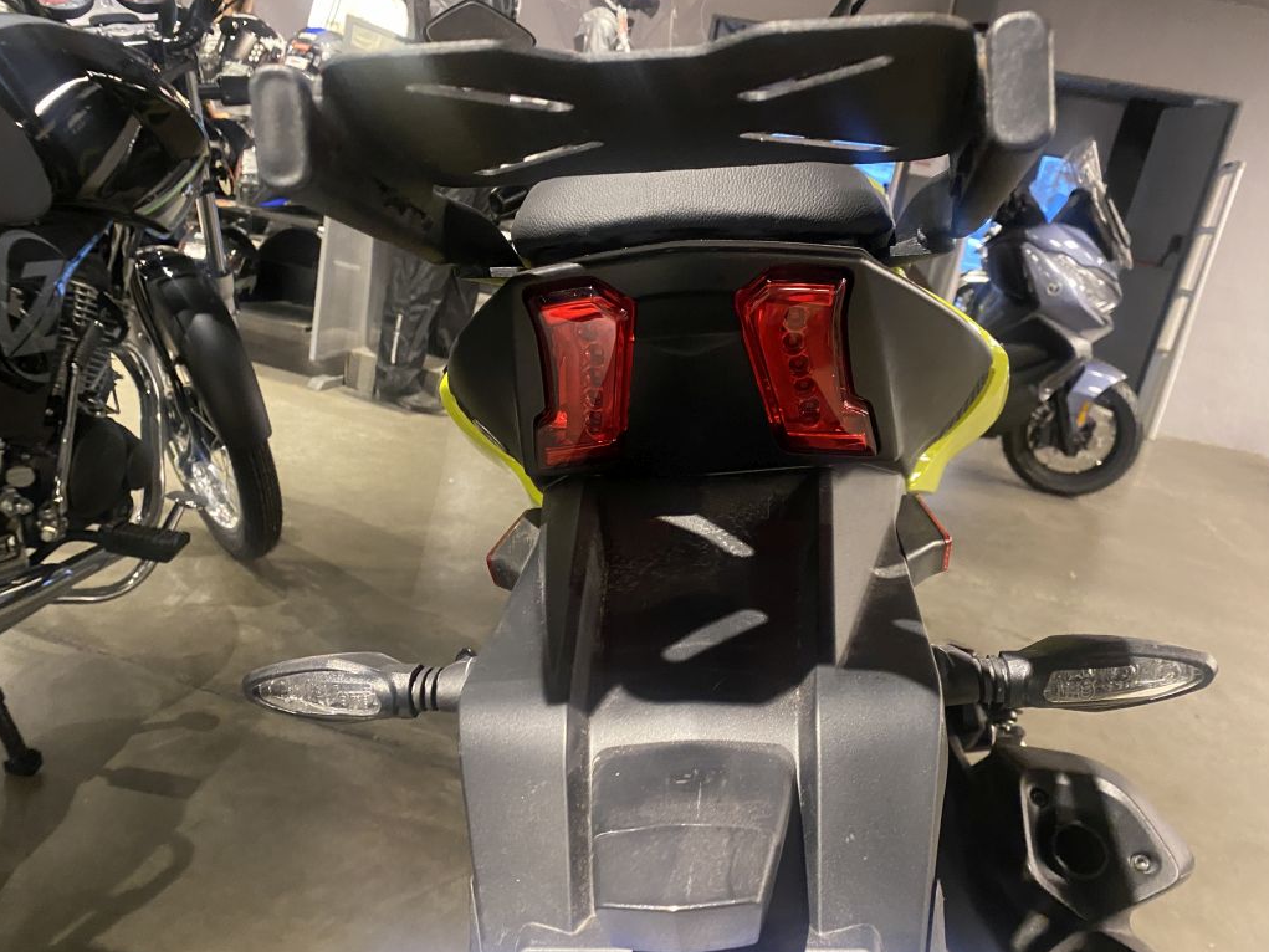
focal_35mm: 27
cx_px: 653
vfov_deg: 51.4
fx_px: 990
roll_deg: -10.2
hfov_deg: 65.3
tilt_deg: -17.1
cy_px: 483
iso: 500
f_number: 1.8
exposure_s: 1/25
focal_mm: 4.25
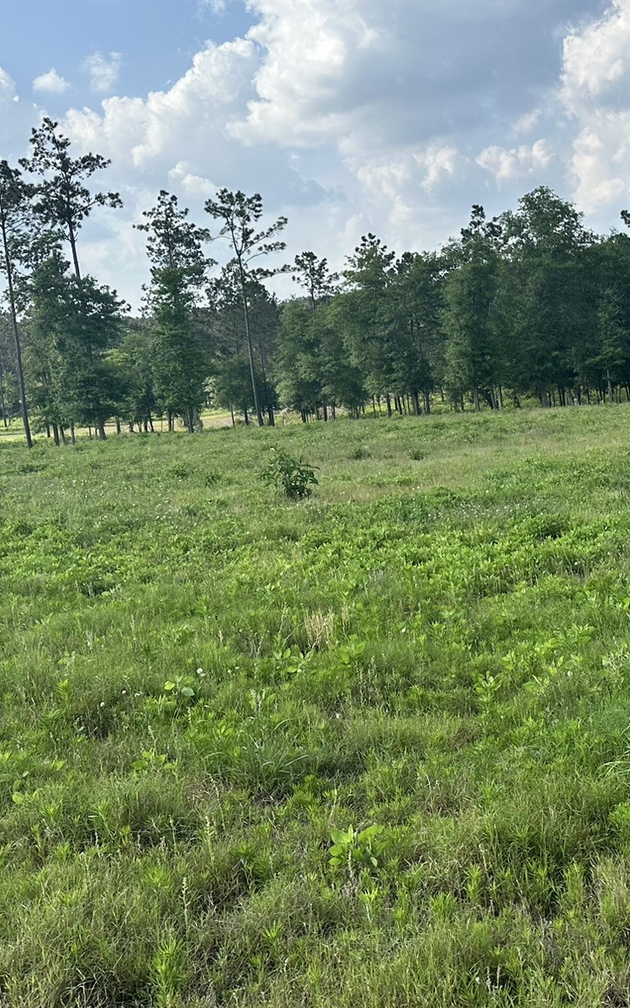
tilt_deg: -1.1
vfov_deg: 43.9
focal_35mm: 45
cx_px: 532
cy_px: 368
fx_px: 1236
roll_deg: +6.8
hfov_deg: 27.8
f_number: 1.78
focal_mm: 6.86
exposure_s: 1/5525
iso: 80
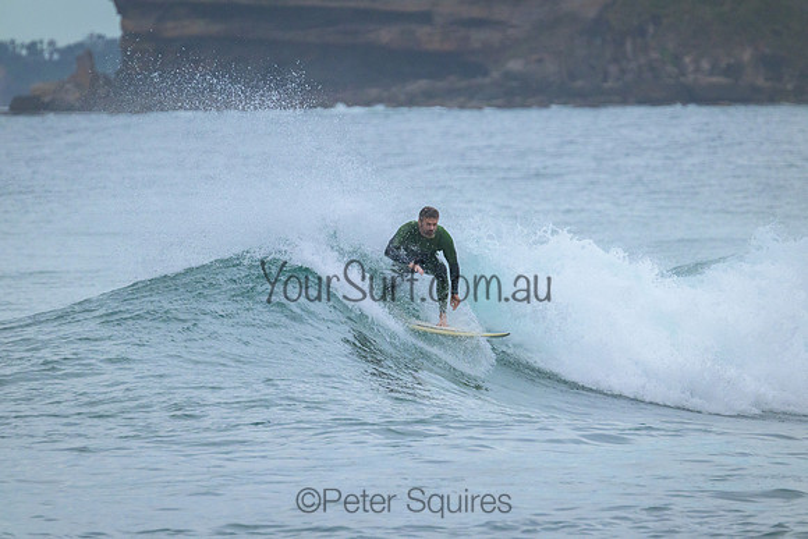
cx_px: 404
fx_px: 13918
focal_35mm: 620
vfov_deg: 2.2
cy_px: 270
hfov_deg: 3.3
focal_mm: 620
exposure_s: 1/1250
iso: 2800
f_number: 11
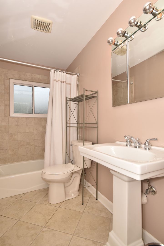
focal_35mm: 18
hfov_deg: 67.4
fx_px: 123
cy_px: 123
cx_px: 82
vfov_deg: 90.0
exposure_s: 1/160
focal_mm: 12
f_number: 8
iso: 200
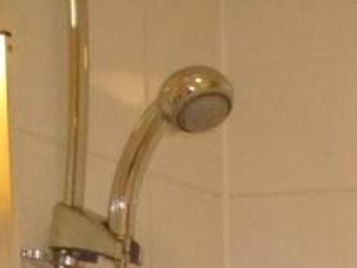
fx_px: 1238
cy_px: 635
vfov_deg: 10.6
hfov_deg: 14.4
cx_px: 650
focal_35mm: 120
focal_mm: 4.3
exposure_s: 1/60
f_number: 3.3
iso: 800
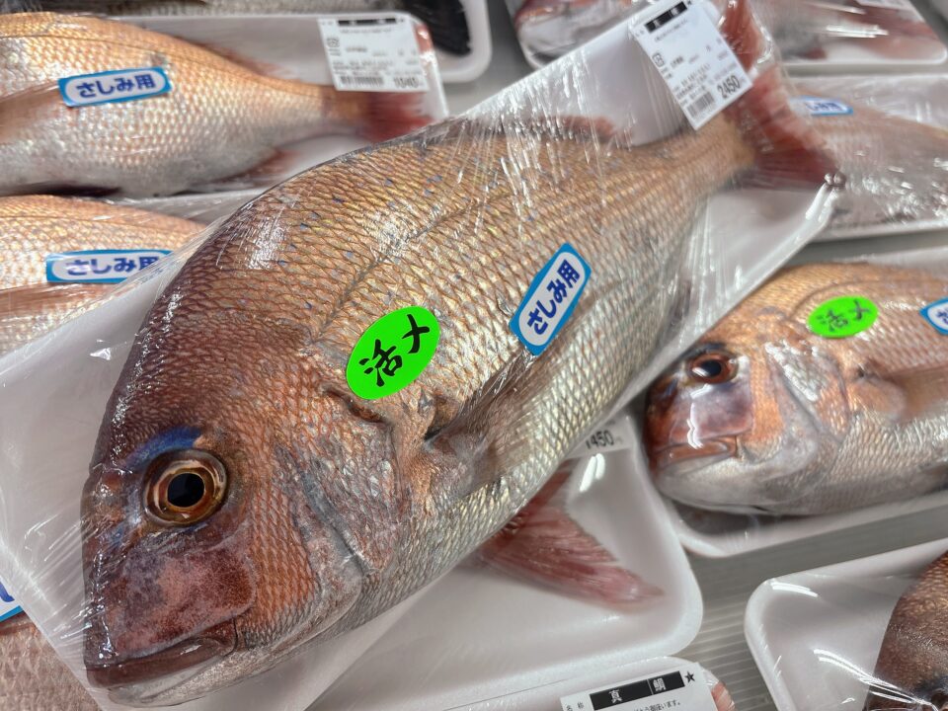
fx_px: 712
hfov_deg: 67.3
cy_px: 356
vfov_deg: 53.1
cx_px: 474
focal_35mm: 26
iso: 80
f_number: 1.6
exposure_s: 1/60
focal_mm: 5.96
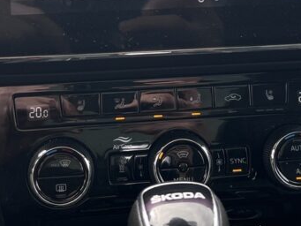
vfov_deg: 18.3
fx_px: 678
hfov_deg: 25.0
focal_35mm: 78
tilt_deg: -21.2
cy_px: -12
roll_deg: +0.5
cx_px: 169
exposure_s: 1/380
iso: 50
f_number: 1.6
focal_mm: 5.1
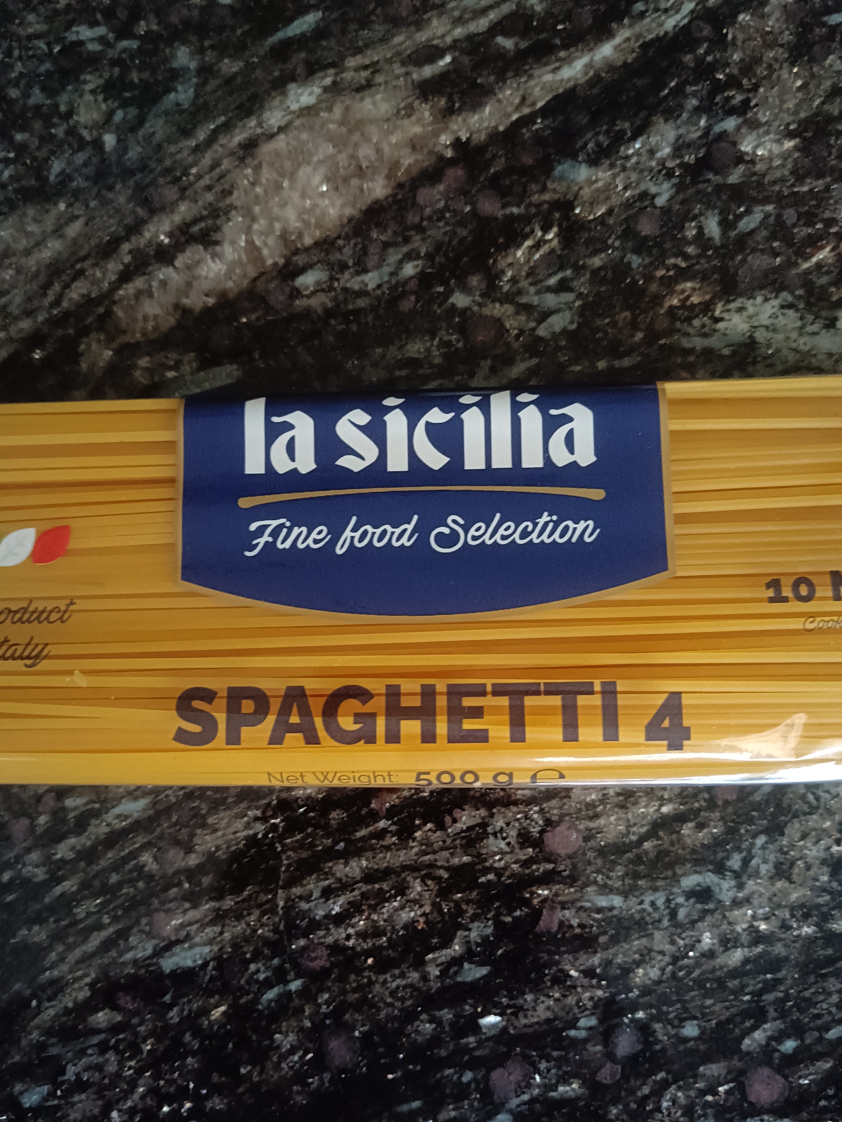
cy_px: 561
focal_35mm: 27
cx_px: 421
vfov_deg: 65.3
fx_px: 876
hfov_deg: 51.4
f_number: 1.9
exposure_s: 1/25
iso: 2829
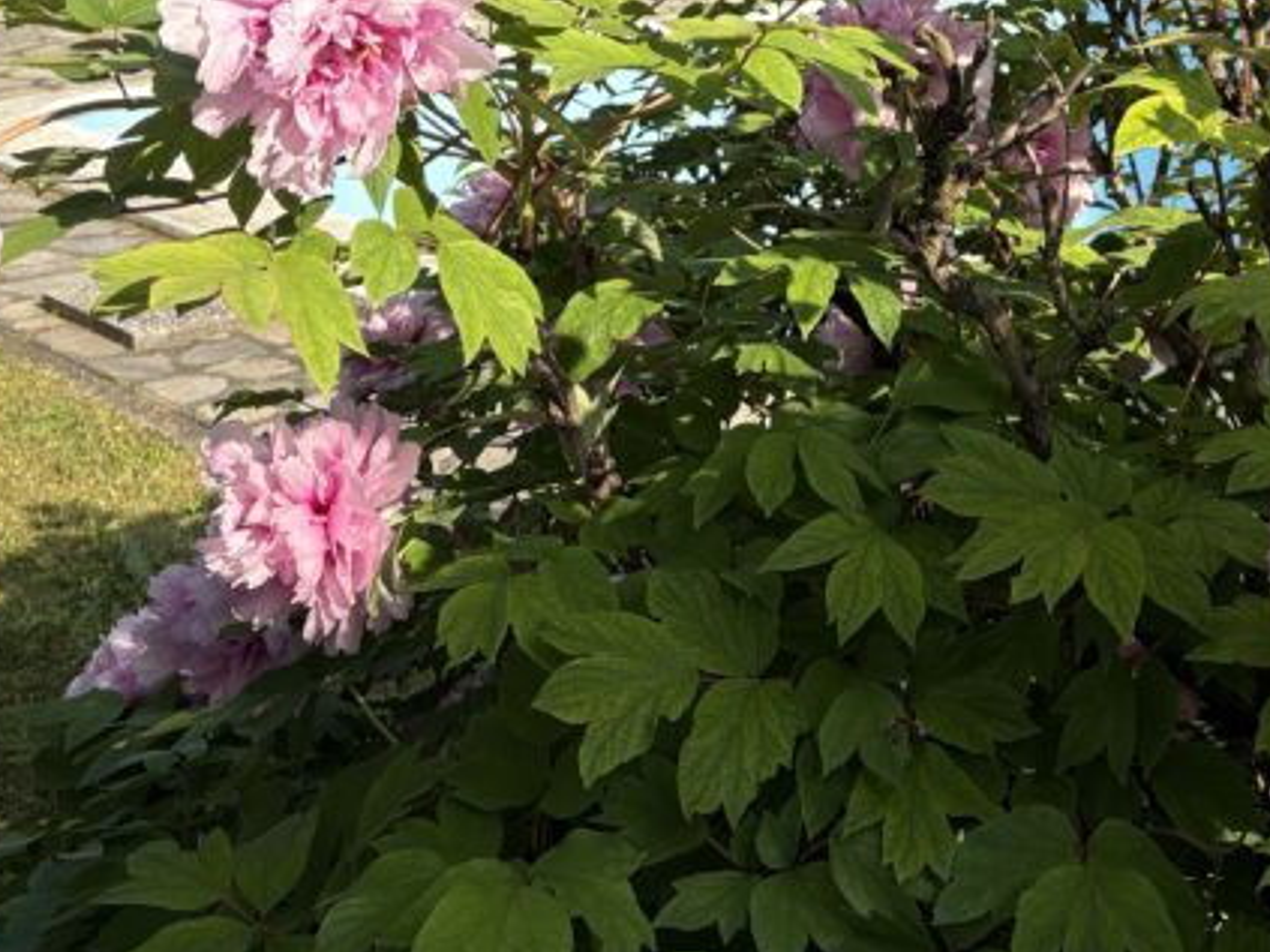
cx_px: 1060
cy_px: -147
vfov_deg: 21.8
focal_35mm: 63
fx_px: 2311
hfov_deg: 29.8
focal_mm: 5.96
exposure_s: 1/1550
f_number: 1.6
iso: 50
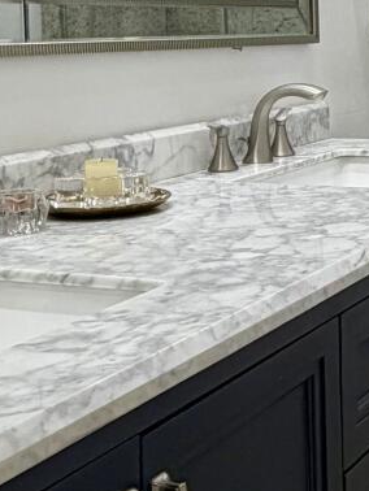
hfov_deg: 18.6
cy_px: 104
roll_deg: +0.7
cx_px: 466
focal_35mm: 74
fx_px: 1051
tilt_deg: -3.7
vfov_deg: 25.9
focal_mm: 2.22
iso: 200
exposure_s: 1/120
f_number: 2.2
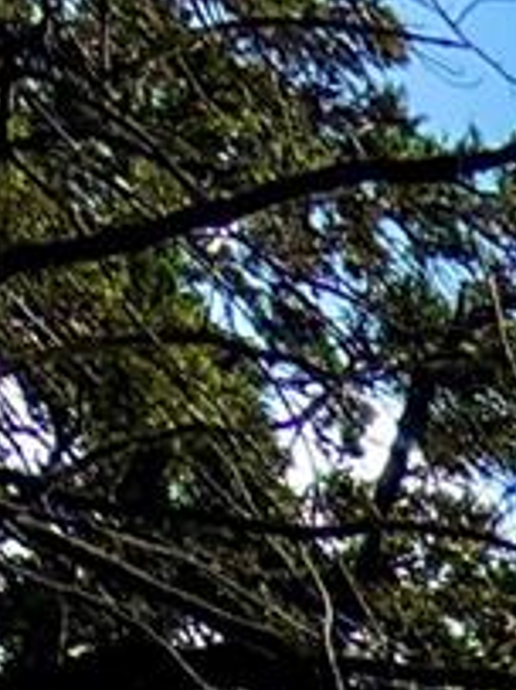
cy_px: 2386
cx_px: 1837
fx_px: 2109
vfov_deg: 9.7
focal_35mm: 106
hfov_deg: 9.0
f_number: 2.2
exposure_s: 1/2841
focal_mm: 2.22
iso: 20
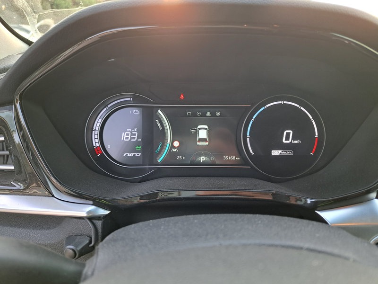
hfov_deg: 71.6
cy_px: 142
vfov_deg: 56.8
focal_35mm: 24
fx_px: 262
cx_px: 189
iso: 125
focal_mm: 5.23
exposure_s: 1/50
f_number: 1.8
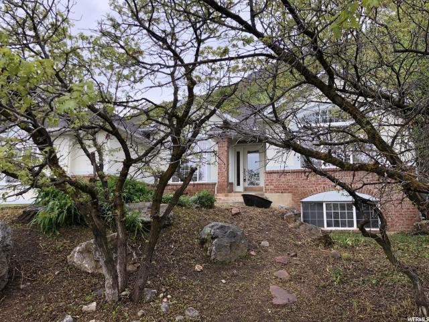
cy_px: 161
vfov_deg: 49.7
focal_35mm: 28
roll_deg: +0.1
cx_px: 214
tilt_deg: +10.6
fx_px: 347
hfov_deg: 63.4
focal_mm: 4
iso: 32
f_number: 1.8
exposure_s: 1/120
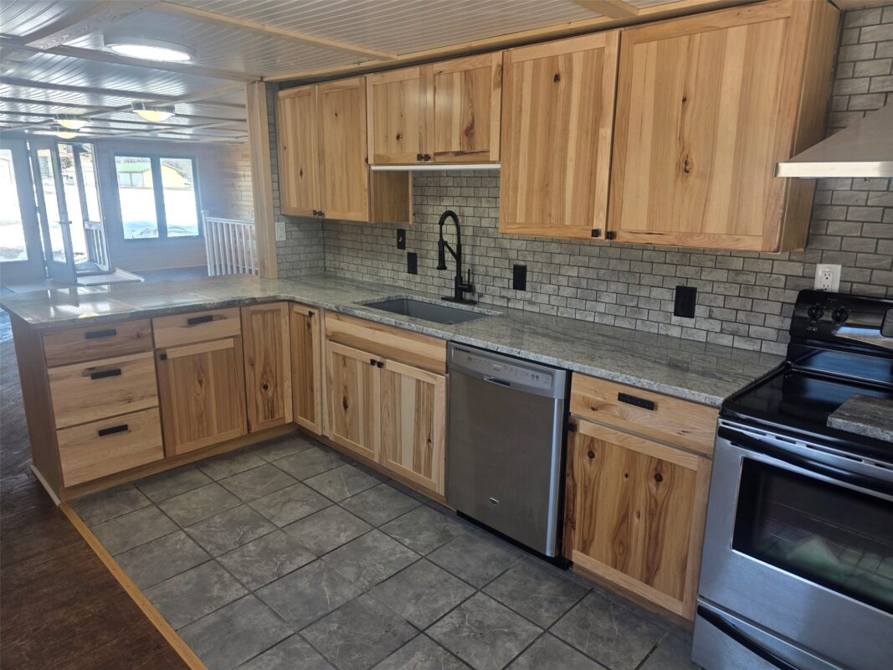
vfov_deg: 58.9
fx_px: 593
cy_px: 335
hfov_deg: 73.9
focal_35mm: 23
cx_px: 446
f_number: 1.7
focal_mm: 6.3
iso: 64
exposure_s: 1/120
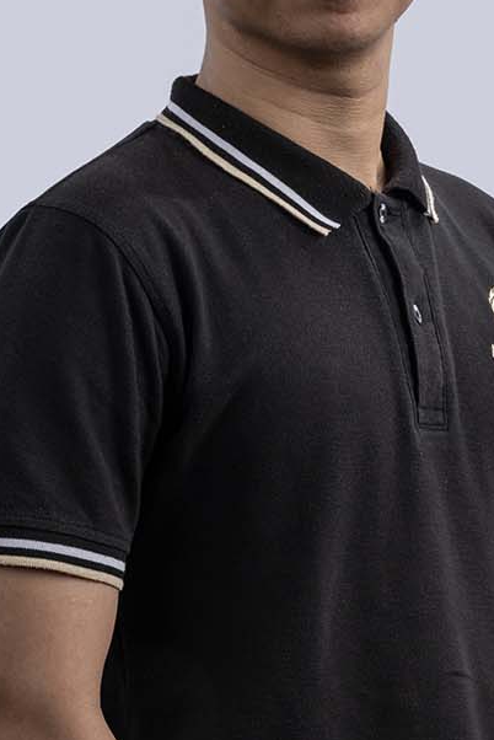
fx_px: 5160
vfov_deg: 8.2
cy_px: 502
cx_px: 321
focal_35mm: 251
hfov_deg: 5.5
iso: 80
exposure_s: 1/200
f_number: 11
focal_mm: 105
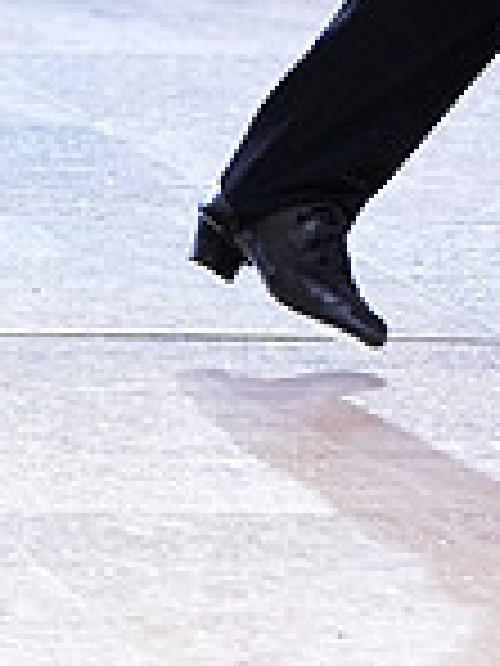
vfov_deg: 5.2
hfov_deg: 4.0
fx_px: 7203
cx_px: 529
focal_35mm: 374
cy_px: -513
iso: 2000
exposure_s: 1/400
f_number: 4
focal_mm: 99
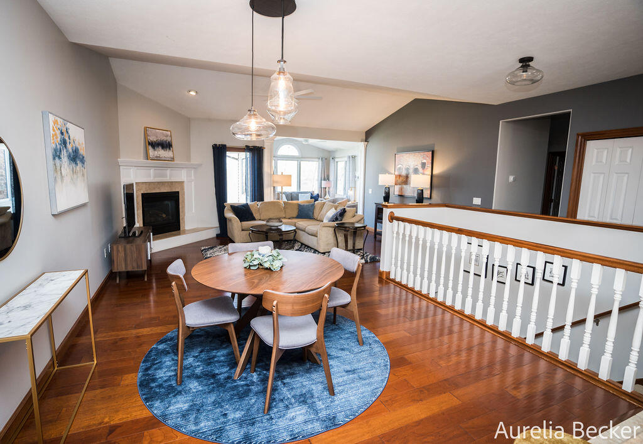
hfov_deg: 91.2
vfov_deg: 70.5
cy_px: 222
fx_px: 314
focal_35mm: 17
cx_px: 310
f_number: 2.8
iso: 800
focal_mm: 17
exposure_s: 1/200
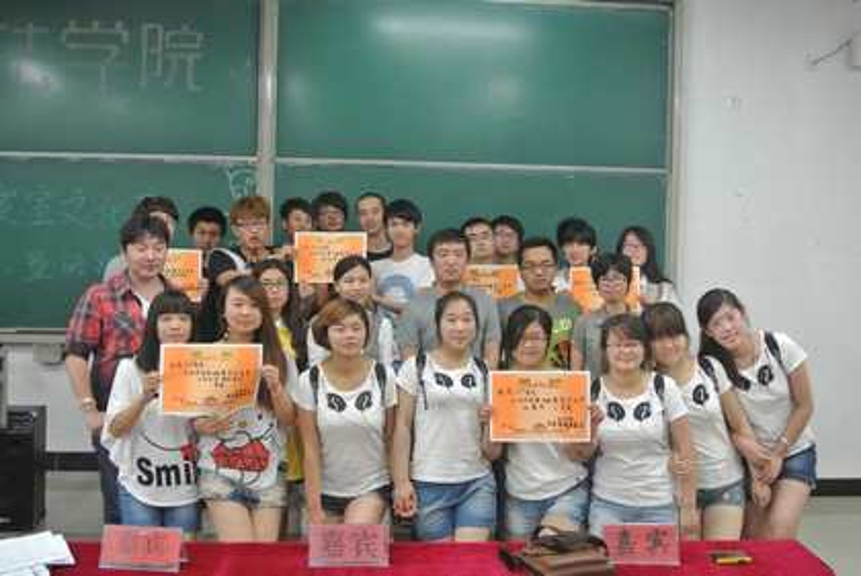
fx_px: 934
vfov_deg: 34.3
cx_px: 430
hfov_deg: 49.5
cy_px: 288
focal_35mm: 39
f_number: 4
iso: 800
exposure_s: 1/30
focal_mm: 14.5
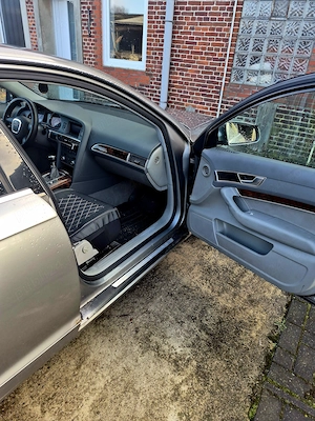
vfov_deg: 73.9
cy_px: 210
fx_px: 279
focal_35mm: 23
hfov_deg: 58.9
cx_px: 158
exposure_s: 1/182
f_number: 1.8
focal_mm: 5.4
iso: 40
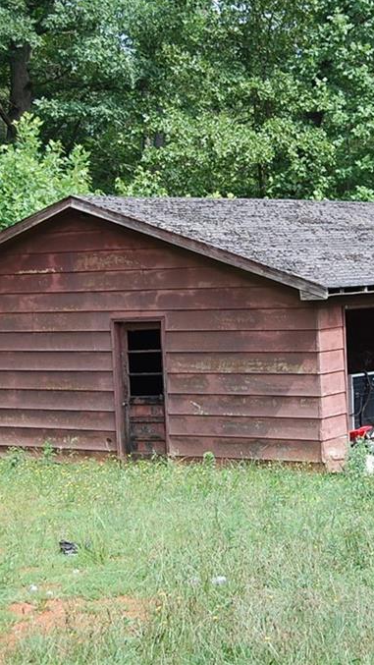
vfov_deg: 27.9
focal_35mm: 76
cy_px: 332
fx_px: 1339
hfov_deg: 15.8
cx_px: 297
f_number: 5.6
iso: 200
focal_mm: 32
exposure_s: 1/125
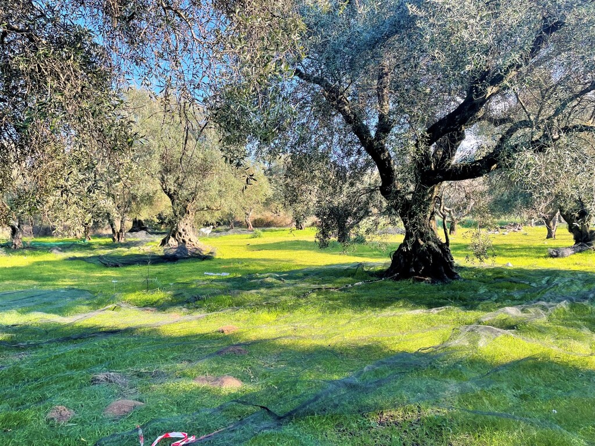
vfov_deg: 53.1
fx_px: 447
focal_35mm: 26
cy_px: 223
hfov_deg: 67.3
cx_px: 298
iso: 32
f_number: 1.6
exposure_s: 1/397
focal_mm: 4.2
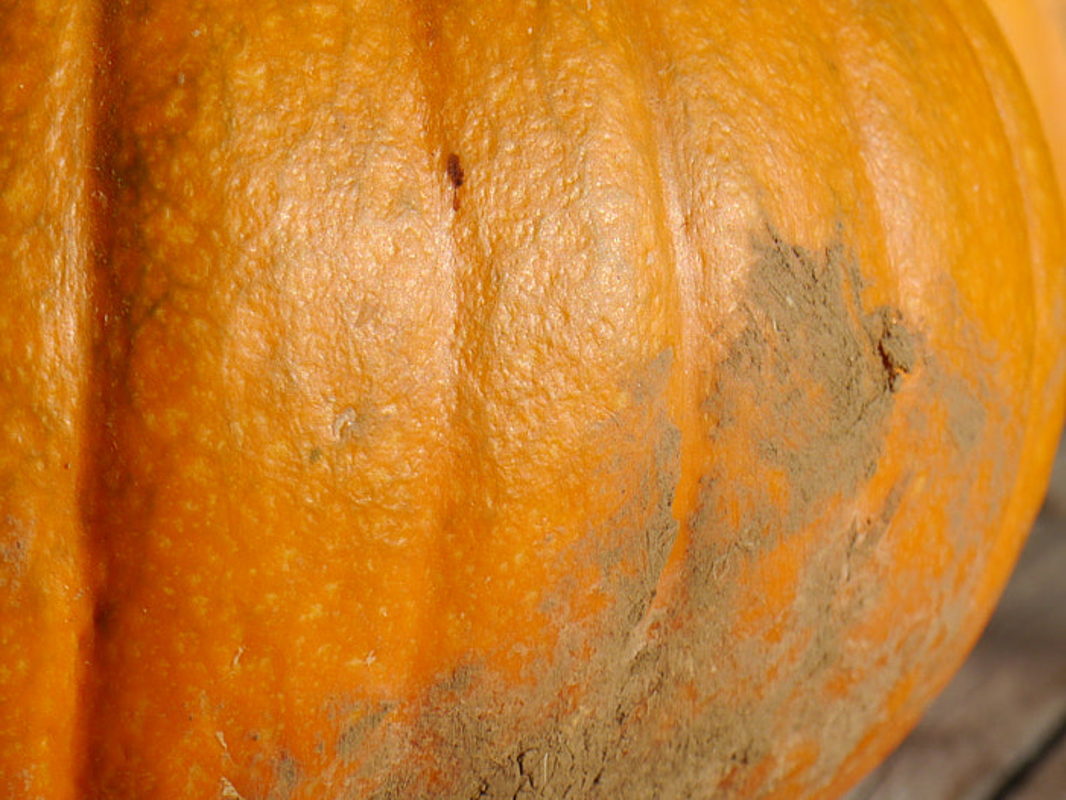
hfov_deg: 11.1
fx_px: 5482
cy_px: 148
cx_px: 628
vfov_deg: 8.3
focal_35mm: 178
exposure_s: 1/250
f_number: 8
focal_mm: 39
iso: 160
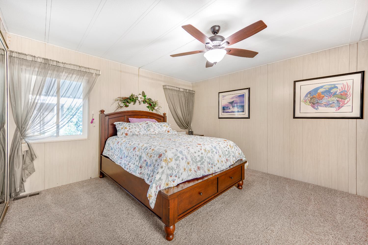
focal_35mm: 14
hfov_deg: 104.3
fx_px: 143
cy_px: 122
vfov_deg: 81.1
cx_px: 184
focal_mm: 14
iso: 500
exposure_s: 1/10
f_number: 4
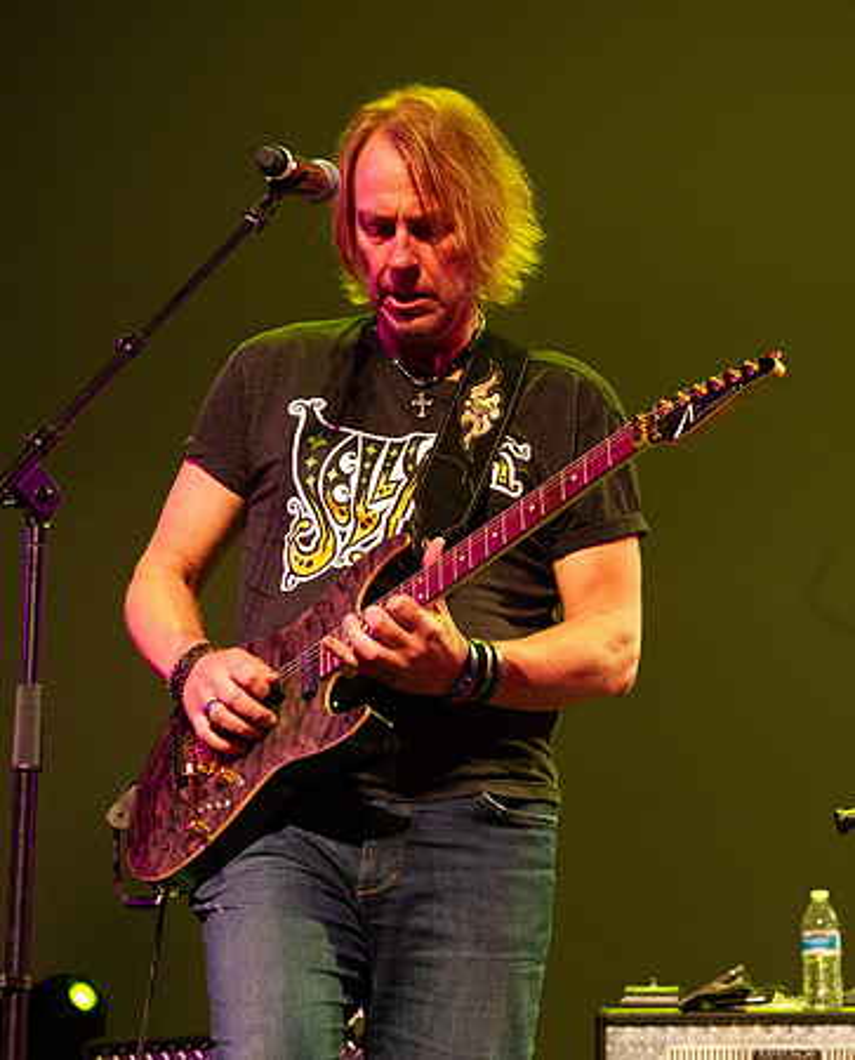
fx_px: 4418
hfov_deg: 11.0
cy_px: 530
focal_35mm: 140
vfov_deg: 13.7
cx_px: 290
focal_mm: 100
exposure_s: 1/160
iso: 8000
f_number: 7.1
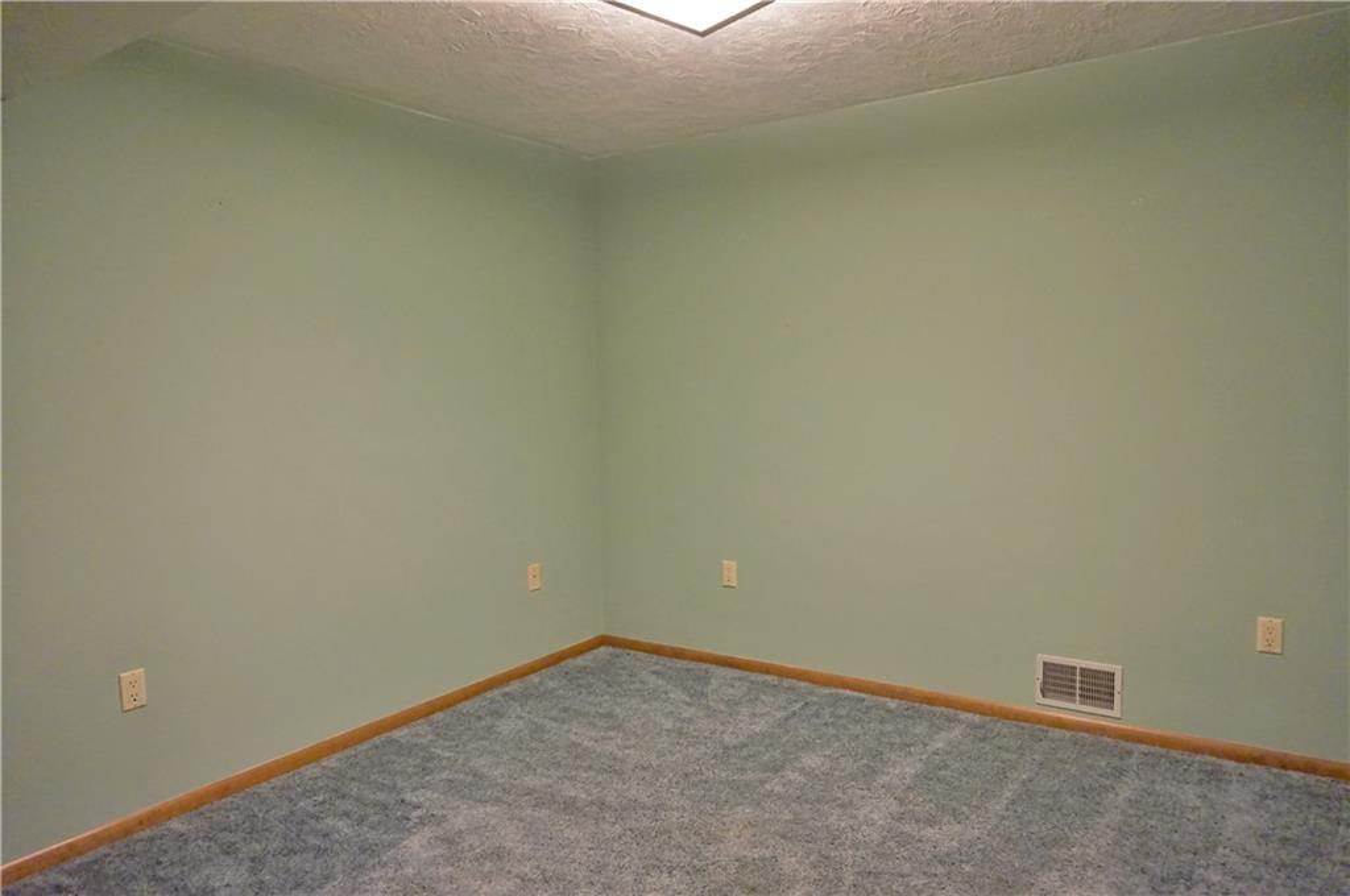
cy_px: 448
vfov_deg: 53.0
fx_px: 899
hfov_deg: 73.8
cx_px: 675
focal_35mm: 24
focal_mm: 16
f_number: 3.5
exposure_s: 1/160
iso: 3200
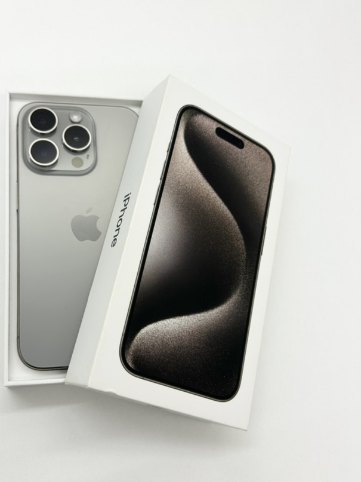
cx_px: 134
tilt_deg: -70.8
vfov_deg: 55.3
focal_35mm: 33
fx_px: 459
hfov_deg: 42.6
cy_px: 253
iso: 40
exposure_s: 1/100
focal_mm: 5.7
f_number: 1.5
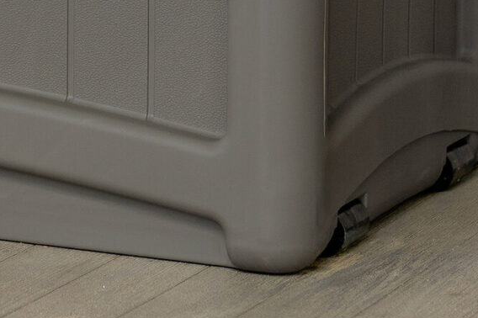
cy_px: -267
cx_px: -135
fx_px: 2813
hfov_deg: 9.5
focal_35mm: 212
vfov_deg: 6.3
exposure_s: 1/500
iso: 200
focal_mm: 47
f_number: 2.8
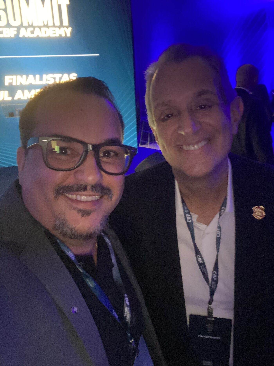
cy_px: 183
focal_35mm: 30
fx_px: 317
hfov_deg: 46.8
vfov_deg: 60.0
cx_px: 137
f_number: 2.2
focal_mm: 2.71
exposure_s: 1/16
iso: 1250
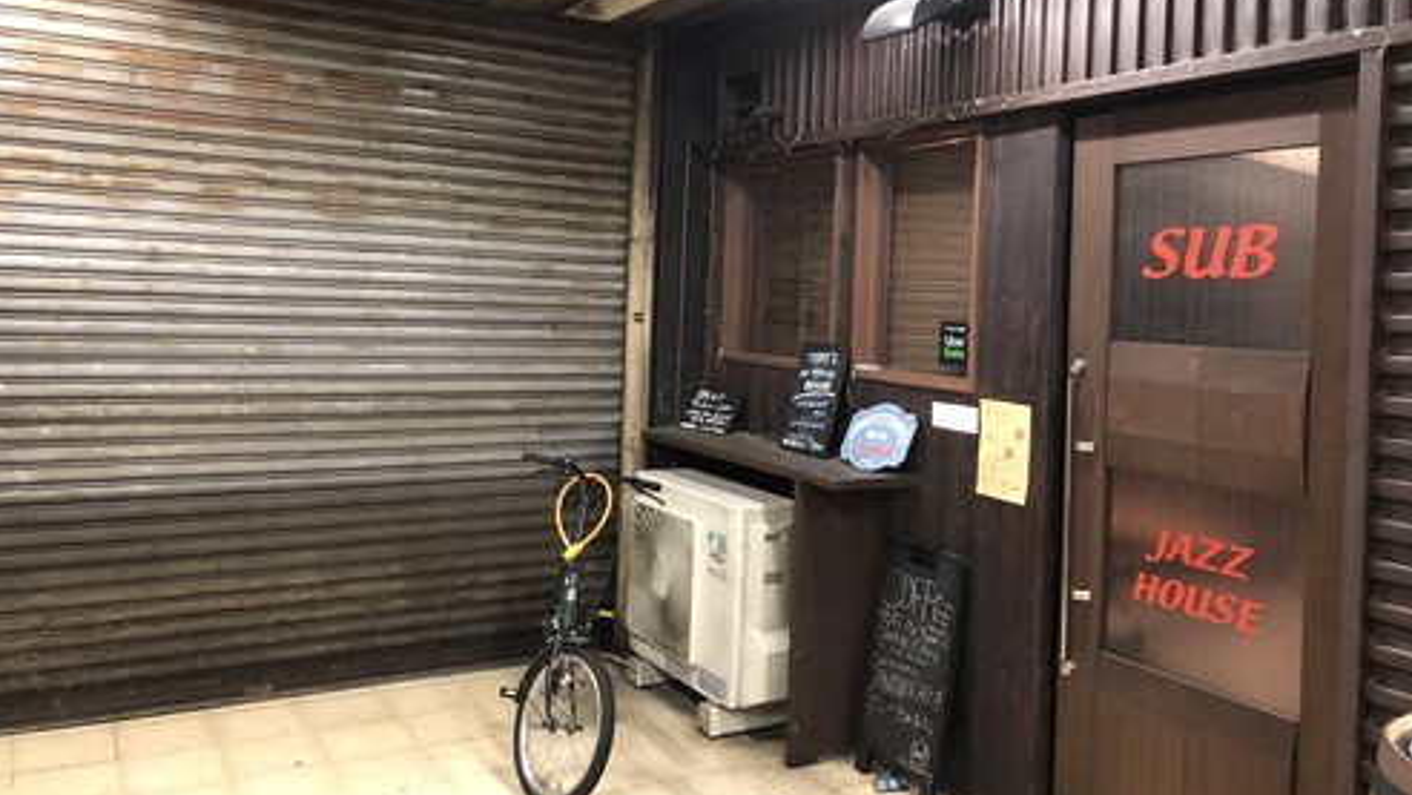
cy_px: 311
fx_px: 1161
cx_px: 709
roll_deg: -1.6
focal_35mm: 31
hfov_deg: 62.6
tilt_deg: -0.8
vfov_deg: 37.6
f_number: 1.8
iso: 100
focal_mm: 4
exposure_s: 1/5
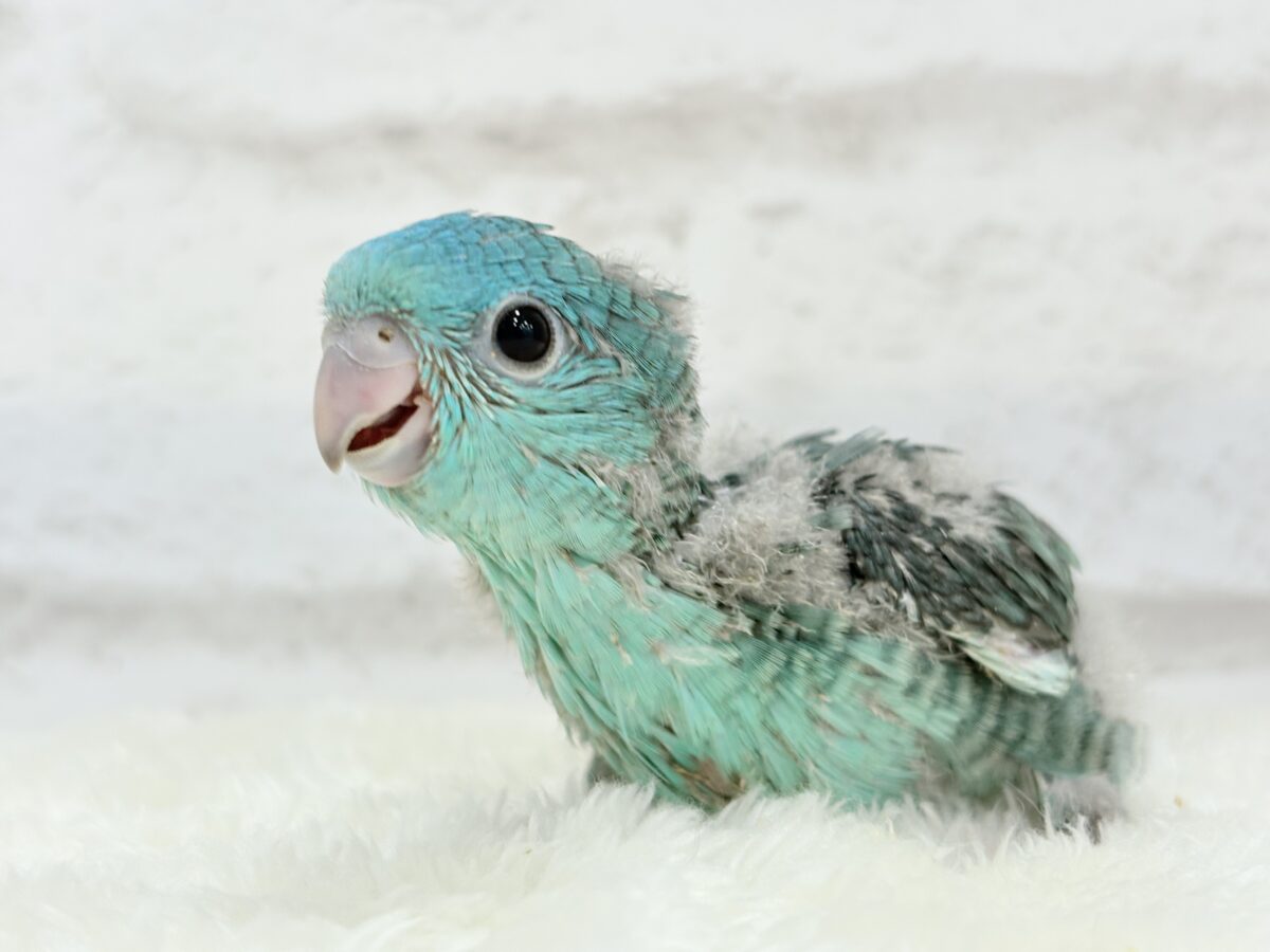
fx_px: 1908
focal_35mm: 52
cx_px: 635
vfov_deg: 28.0
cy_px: 476
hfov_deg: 36.8
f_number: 1.6
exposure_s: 1/50
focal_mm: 5.96
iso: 40
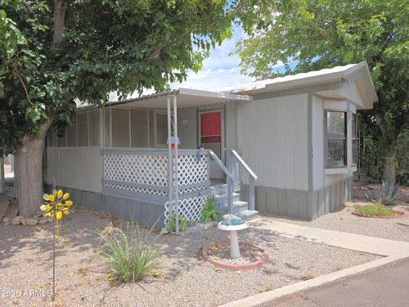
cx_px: 204
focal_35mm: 23
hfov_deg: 73.9
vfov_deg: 58.9
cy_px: 154
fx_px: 272
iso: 12
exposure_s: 1/655
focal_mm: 6.3
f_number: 1.7
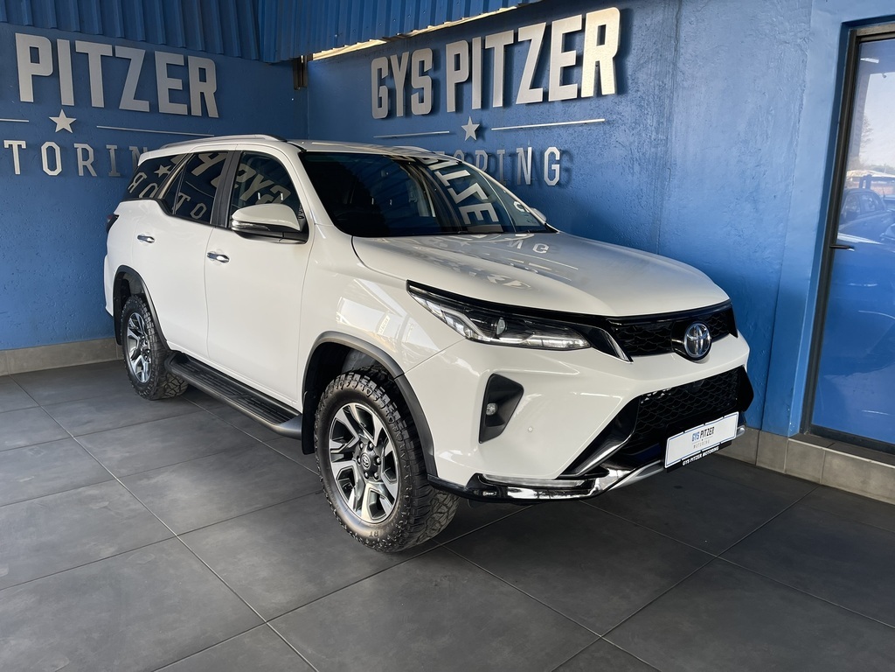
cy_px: 336
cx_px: 448
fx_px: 646
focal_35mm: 25
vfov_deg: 54.9
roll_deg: -0.5
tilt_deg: -12.4
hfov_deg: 69.4
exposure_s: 1/121
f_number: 1.6
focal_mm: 5.1
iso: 64
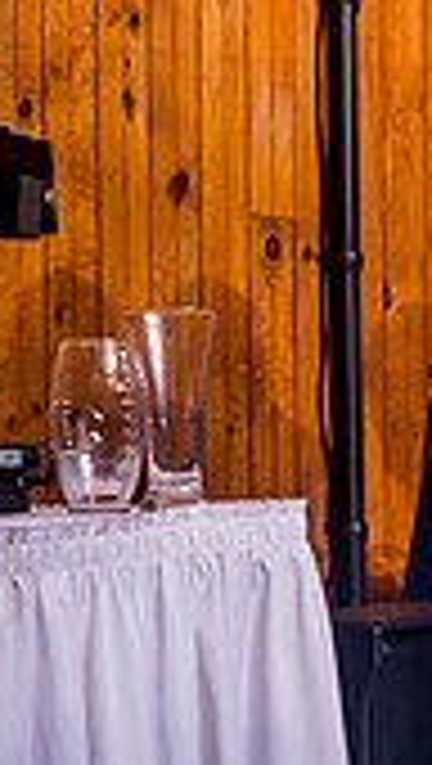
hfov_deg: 8.0
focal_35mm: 141
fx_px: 2863
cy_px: 577
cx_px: 1035
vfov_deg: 15.2
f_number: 5.6
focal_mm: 28
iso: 200
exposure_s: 1/125
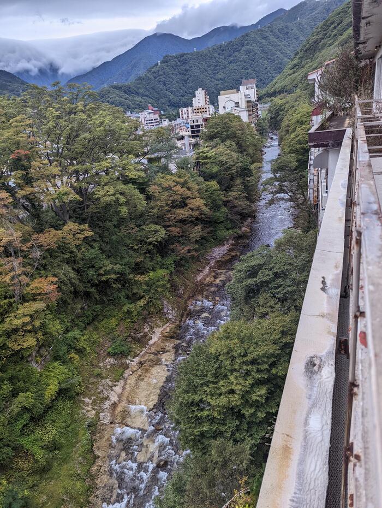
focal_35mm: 24
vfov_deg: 71.5
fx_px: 352
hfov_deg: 56.9
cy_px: 254
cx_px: 191
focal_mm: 6.81
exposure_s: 1/268
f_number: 1.85
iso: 61
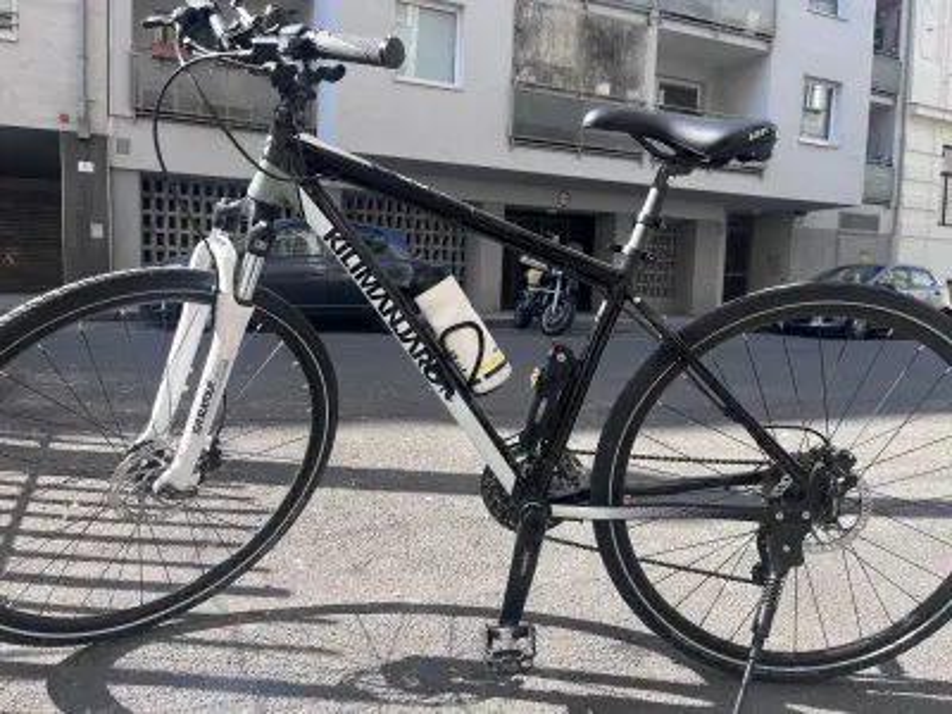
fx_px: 715
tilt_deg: -4.8
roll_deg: -1.6
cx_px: 476
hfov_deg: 67.3
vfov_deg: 53.1
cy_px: 357
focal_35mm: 26
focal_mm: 5.1
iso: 50
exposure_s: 1/858
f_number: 1.6
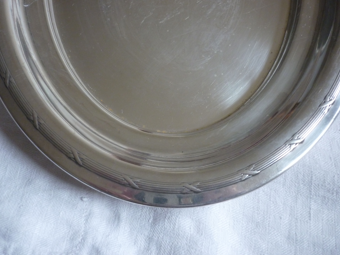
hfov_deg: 54.0
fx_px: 334
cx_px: 170
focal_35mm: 34
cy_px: 124
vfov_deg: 41.8
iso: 250
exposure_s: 1/30
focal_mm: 5.5
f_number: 2.8
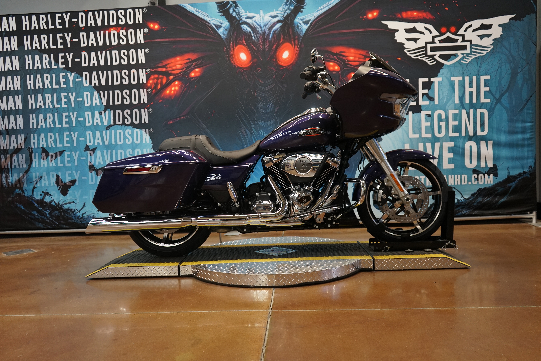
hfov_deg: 63.7
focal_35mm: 29
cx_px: 270
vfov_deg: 45.0
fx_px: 436
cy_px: 180
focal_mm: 29
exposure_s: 1/160
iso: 1000
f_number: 4
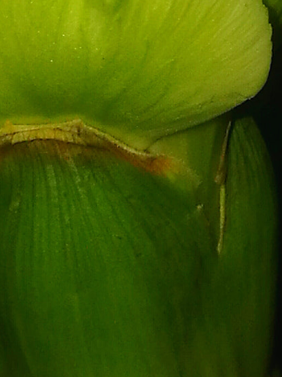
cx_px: 74
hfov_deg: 18.8
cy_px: -67
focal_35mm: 78
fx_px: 848
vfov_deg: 23.1
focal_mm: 4.5
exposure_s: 1/120
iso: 80
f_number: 2.2
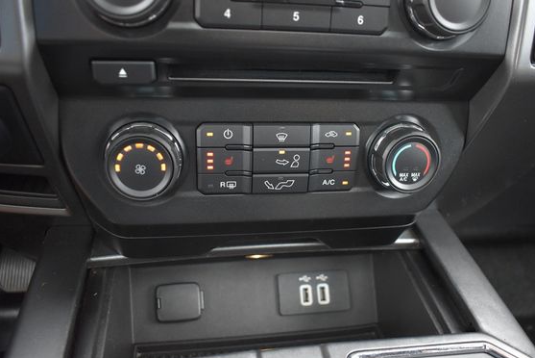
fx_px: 461
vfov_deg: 42.4
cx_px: 290
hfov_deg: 60.2
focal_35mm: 31
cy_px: 190
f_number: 3.5
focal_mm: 18
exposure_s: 1/125
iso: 1400
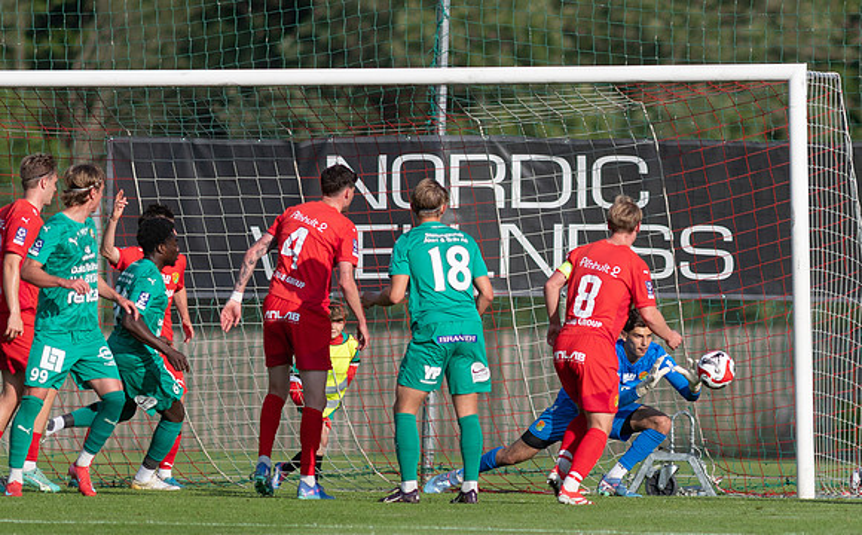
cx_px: 589
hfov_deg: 2.5
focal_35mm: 846
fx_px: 19826
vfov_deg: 1.5
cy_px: 393
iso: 100
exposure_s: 1/1600
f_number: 3.2
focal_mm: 300
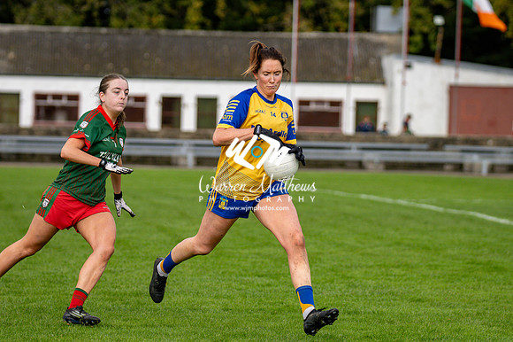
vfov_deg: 6.3
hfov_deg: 9.5
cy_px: 171
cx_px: 256
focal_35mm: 217
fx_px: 3090
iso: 400
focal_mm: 145
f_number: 2.8
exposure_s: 1/5000
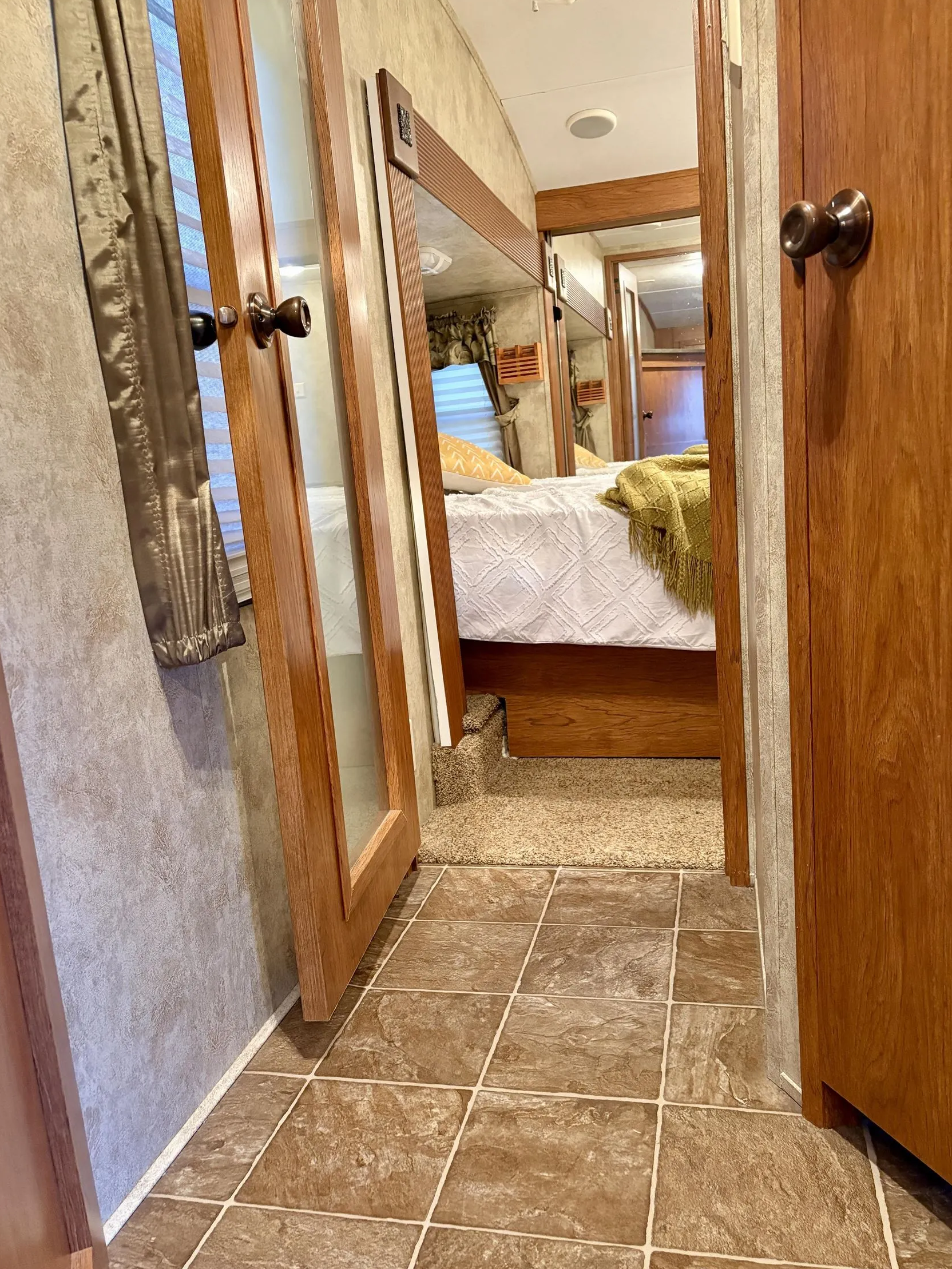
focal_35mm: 27
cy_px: 642
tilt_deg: -11.2
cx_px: 474
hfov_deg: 51.4
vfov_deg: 65.3
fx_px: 990
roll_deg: +5.0
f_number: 1.6
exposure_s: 1/54
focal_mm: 5.96
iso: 500
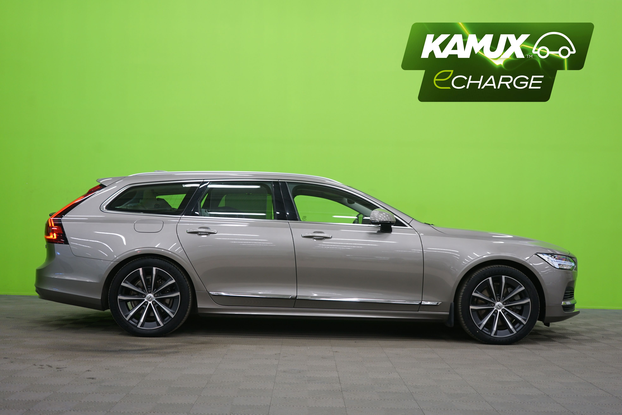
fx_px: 726
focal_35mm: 42
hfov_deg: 46.4
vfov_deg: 31.9
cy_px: 208
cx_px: 311
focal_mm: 42
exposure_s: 1/10
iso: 400
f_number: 4.5
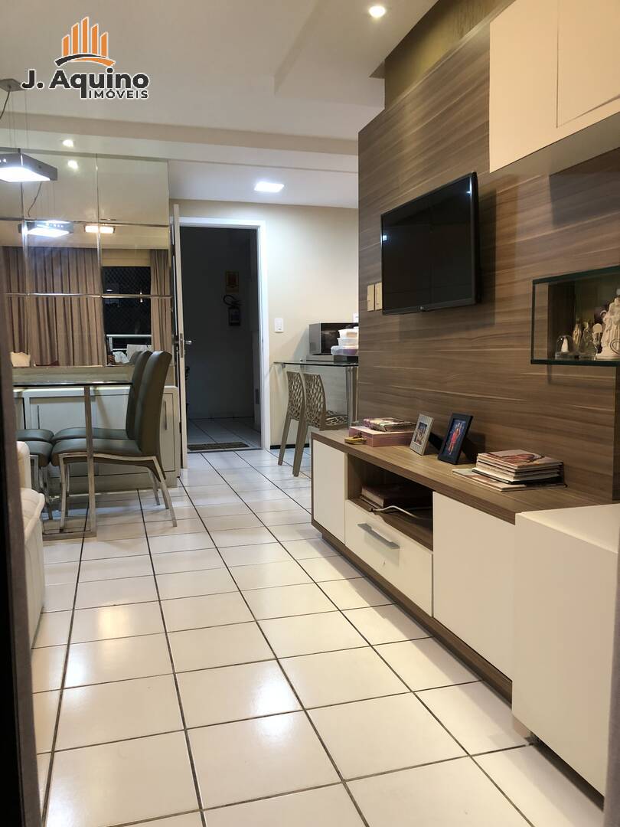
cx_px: 310
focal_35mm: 28
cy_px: 414
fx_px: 669
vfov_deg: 63.4
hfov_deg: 49.7
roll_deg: +1.3
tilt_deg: -5.2
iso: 50
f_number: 1.8
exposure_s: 1/15
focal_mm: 4
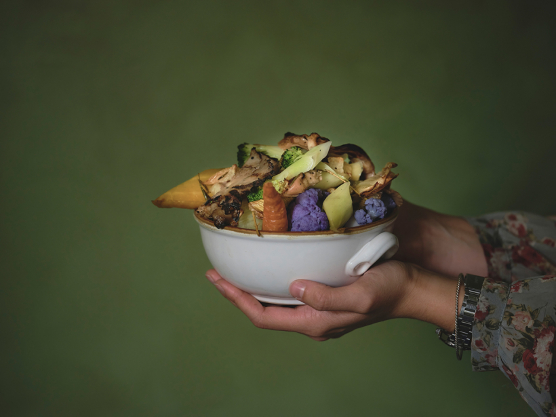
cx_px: 278
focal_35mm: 95
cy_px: 208
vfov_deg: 15.6
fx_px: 1526
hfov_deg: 20.7
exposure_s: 1/160
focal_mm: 120
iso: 800
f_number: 4
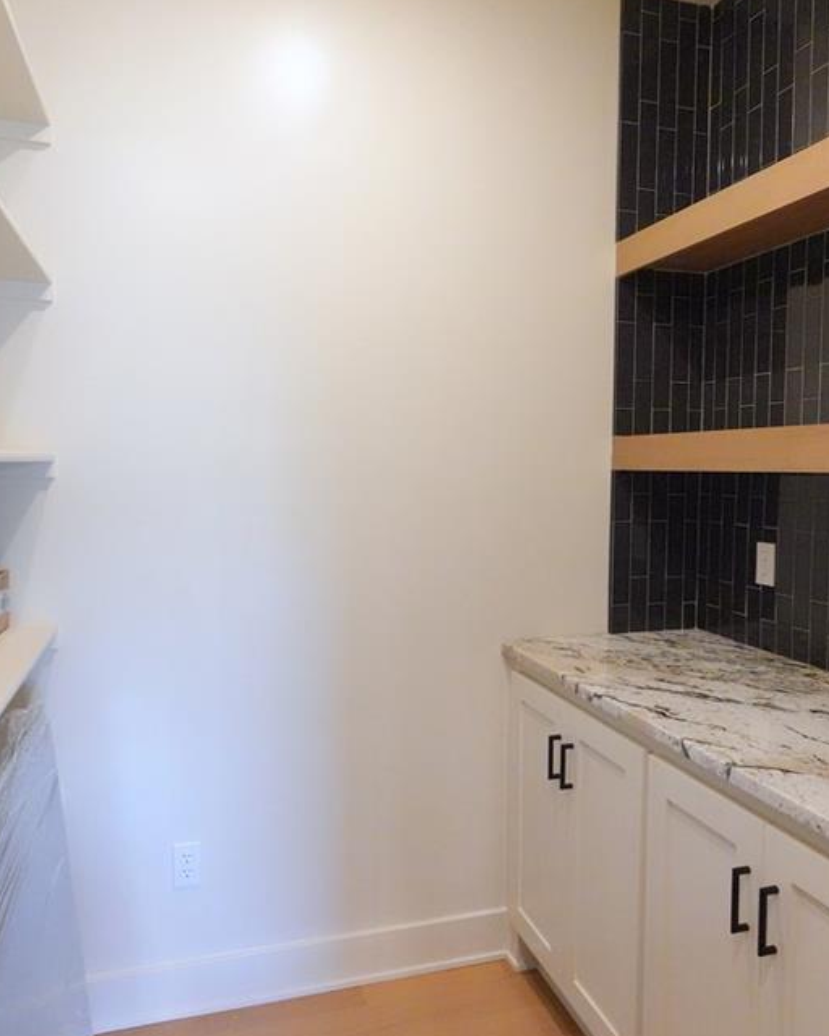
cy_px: 512
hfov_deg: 53.1
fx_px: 828
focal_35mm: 27
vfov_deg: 64.1
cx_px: 447
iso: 3200
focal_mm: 6.9
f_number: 5
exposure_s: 1/100
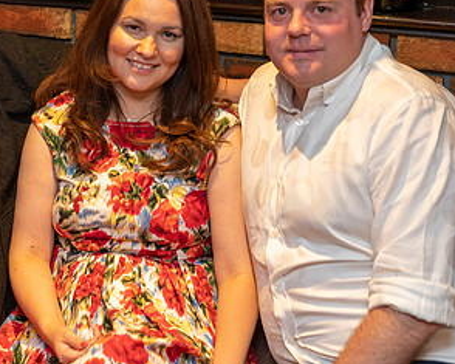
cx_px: 17
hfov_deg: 18.4
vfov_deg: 15.0
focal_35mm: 102
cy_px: 103
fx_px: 1373
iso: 3200
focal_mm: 55
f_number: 2.8
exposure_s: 1/160
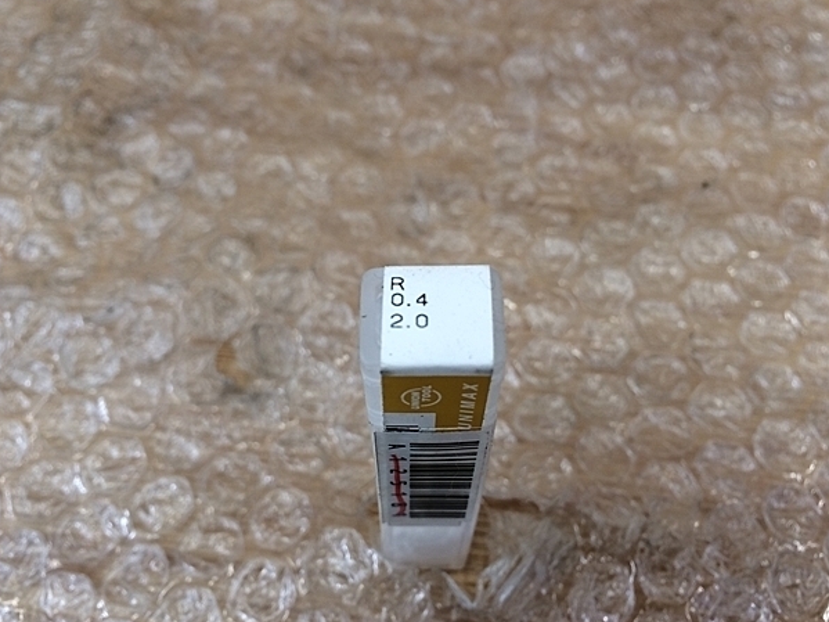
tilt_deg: -57.9
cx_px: 411
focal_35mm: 31
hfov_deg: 58.4
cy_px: 317
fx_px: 742
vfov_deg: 45.4
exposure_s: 1/30
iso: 40
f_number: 2.2
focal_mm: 4.15
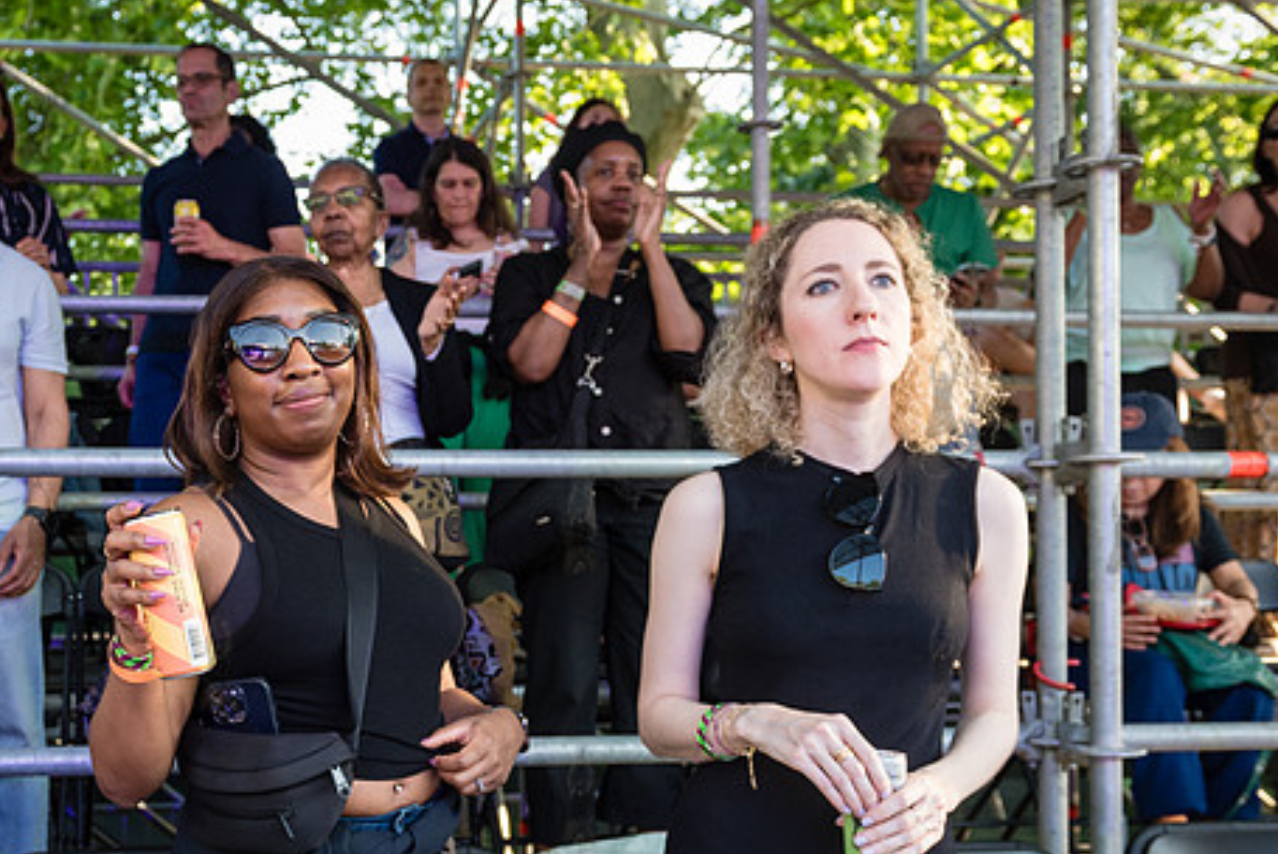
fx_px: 1492
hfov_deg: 44.9
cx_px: 334
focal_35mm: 42
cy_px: 587
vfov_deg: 31.6
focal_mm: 24
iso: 800
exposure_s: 1/320
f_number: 3.5
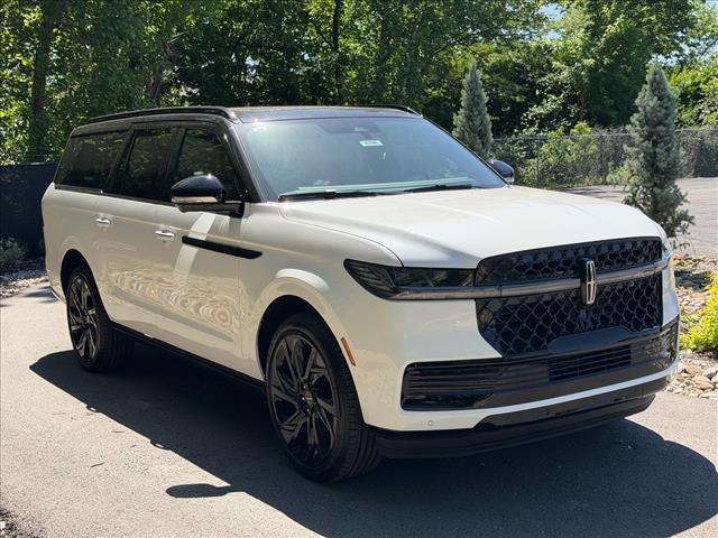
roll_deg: -0.8
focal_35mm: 48
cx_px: 359
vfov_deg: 30.3
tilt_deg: -4.2
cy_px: 269
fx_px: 996
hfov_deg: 39.7
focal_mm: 6.76
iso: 100
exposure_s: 1/3534
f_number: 1.78
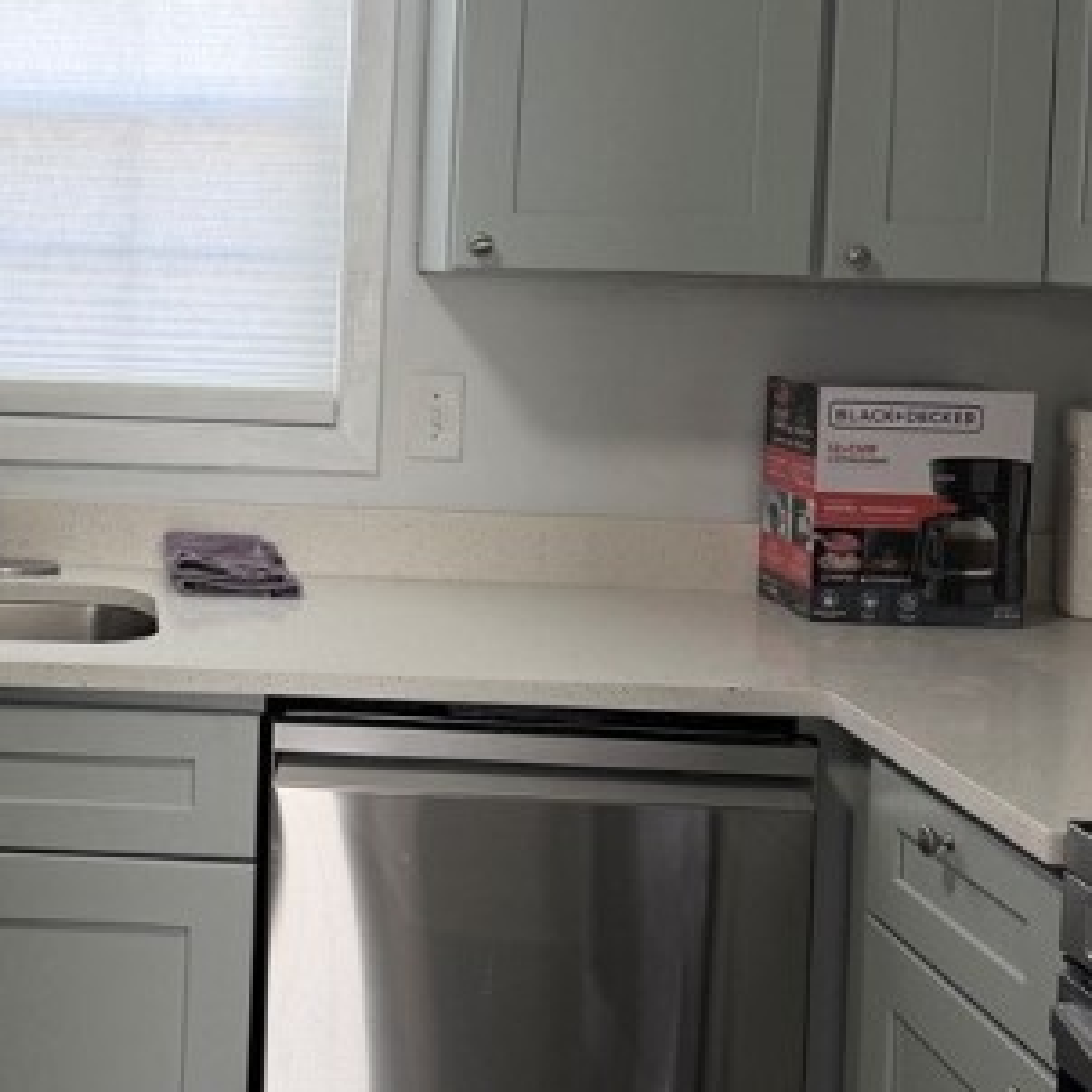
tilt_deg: -4.2
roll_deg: -2.6
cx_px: 87
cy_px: 329
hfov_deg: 30.1
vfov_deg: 31.3
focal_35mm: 54
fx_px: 1927
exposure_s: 1/120
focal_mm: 6.76
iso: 100
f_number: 1.78
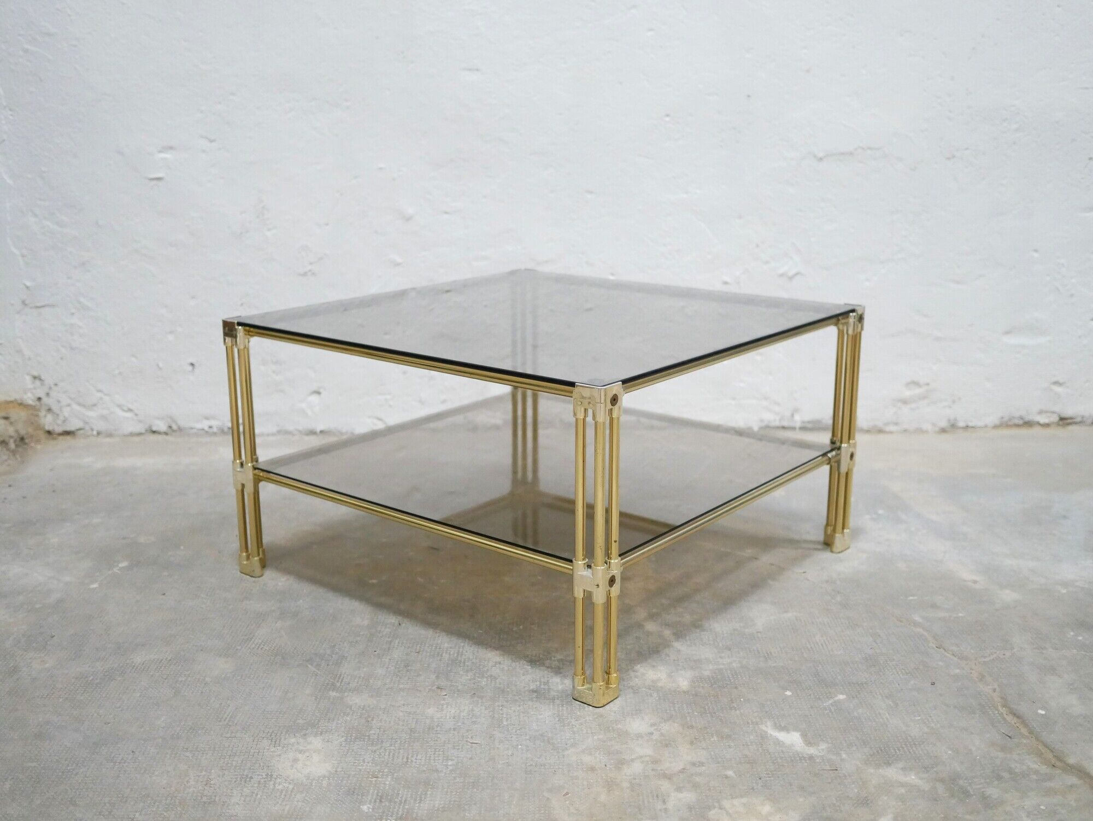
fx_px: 1264
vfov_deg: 36.0
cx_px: 546
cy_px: 410
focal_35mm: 40
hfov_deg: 46.8
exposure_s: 1/60
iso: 2500
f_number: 1.7
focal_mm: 20
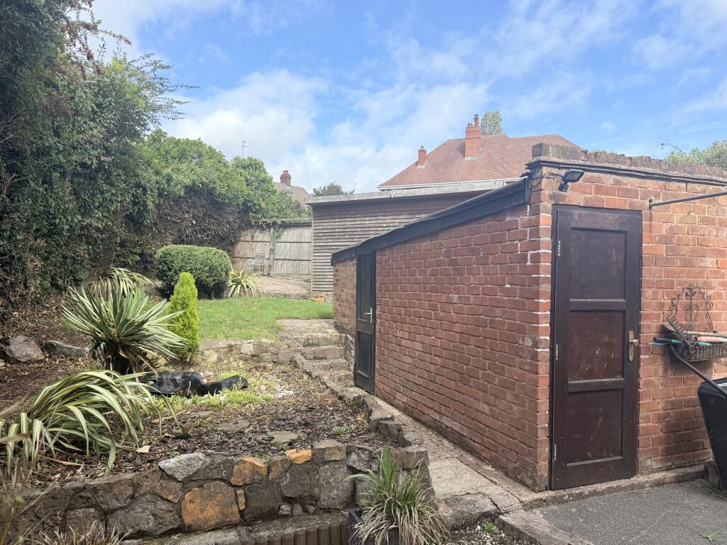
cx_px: 364
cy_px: 272
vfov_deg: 56.8
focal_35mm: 24
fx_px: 504
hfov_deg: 71.6
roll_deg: -0.7
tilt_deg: +1.3
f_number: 1.78
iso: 80
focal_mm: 6.76
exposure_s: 1/2525
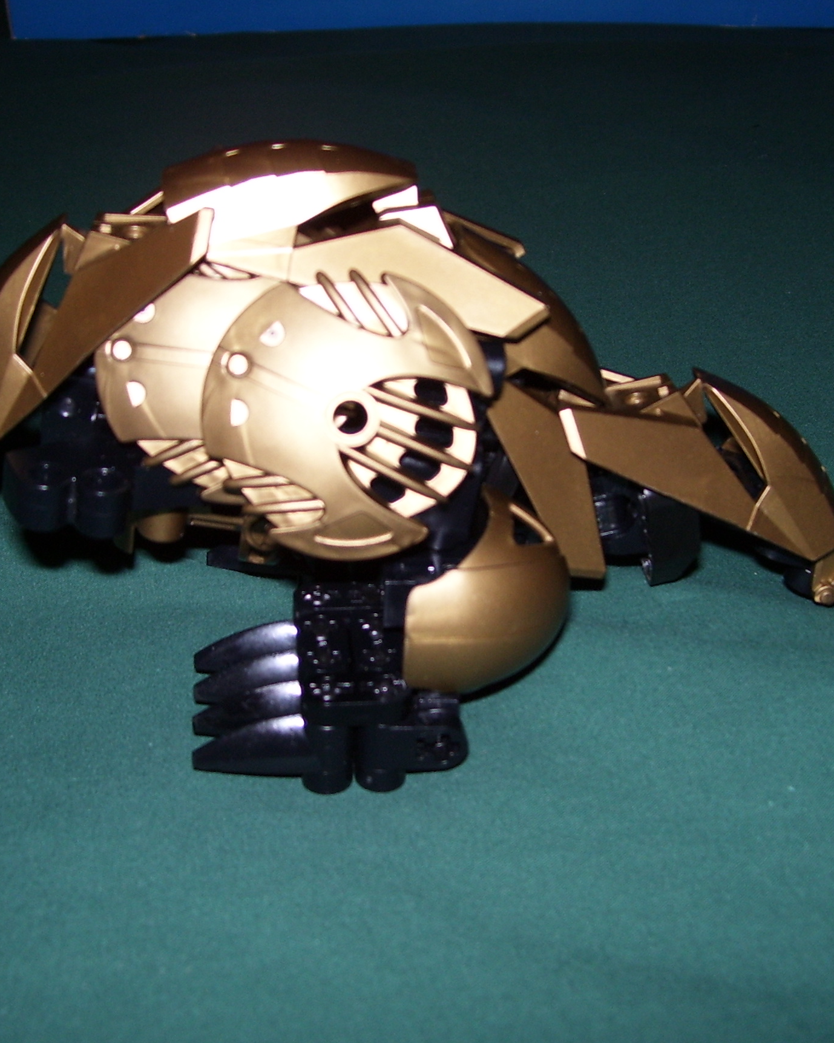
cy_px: 522
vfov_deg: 39.5
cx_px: 389
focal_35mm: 47
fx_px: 1450
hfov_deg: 32.1
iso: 80
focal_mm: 6
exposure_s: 1/60
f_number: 2.7
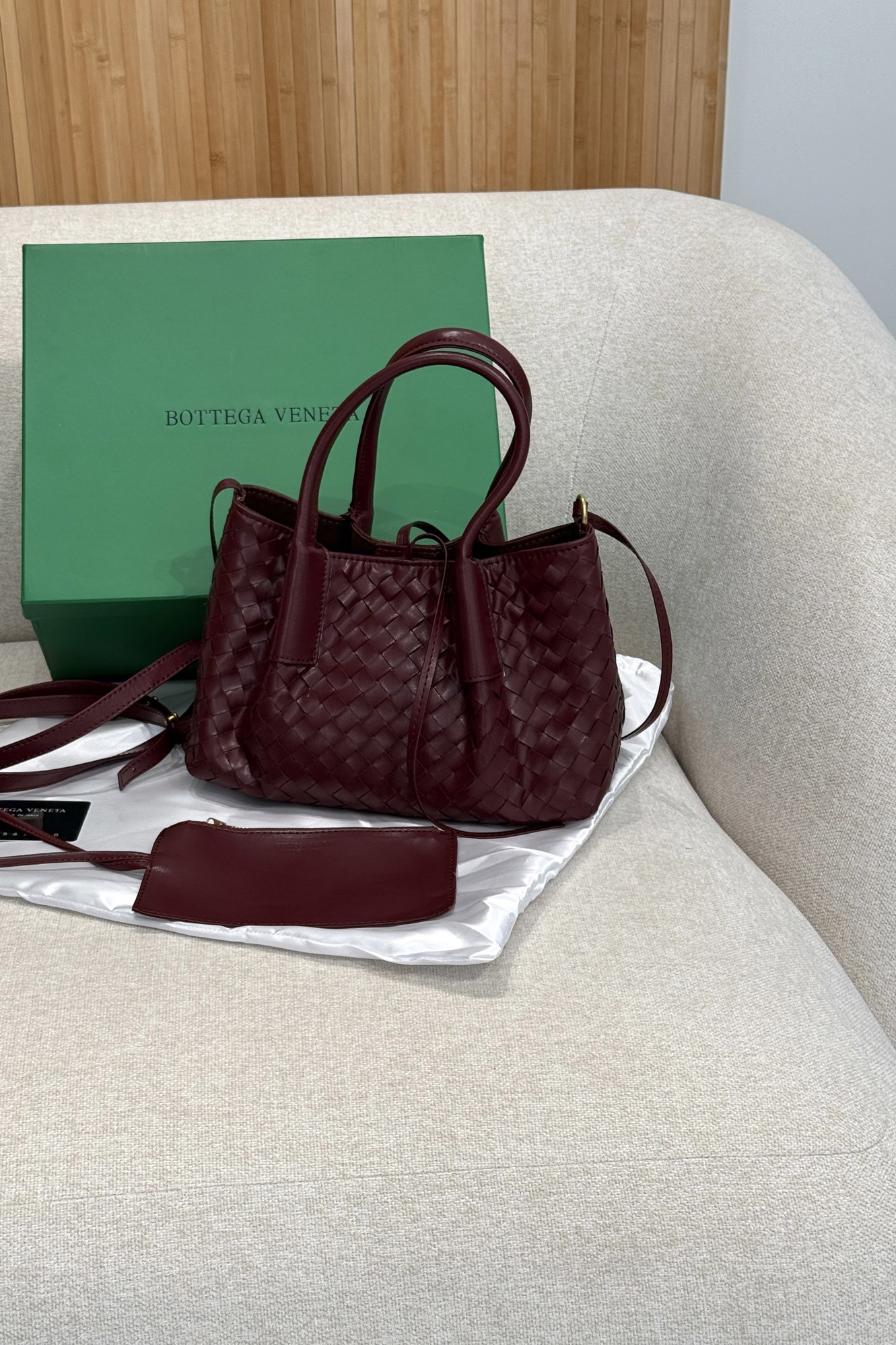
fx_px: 1867
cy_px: 673
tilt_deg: -22.1
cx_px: 403
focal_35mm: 50
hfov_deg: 27.0
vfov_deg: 39.6
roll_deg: +1.0
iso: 64
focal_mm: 6.76
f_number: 1.78
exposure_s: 1/247
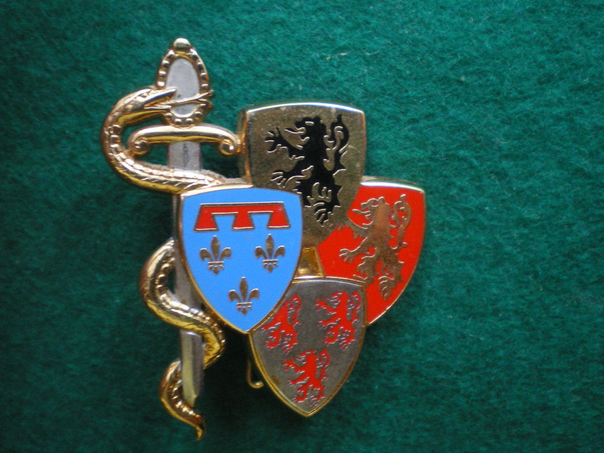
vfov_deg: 37.7
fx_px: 663
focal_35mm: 38
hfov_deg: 49.0
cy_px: 226
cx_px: 302
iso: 400
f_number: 3.1
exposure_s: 1/25
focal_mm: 6.3
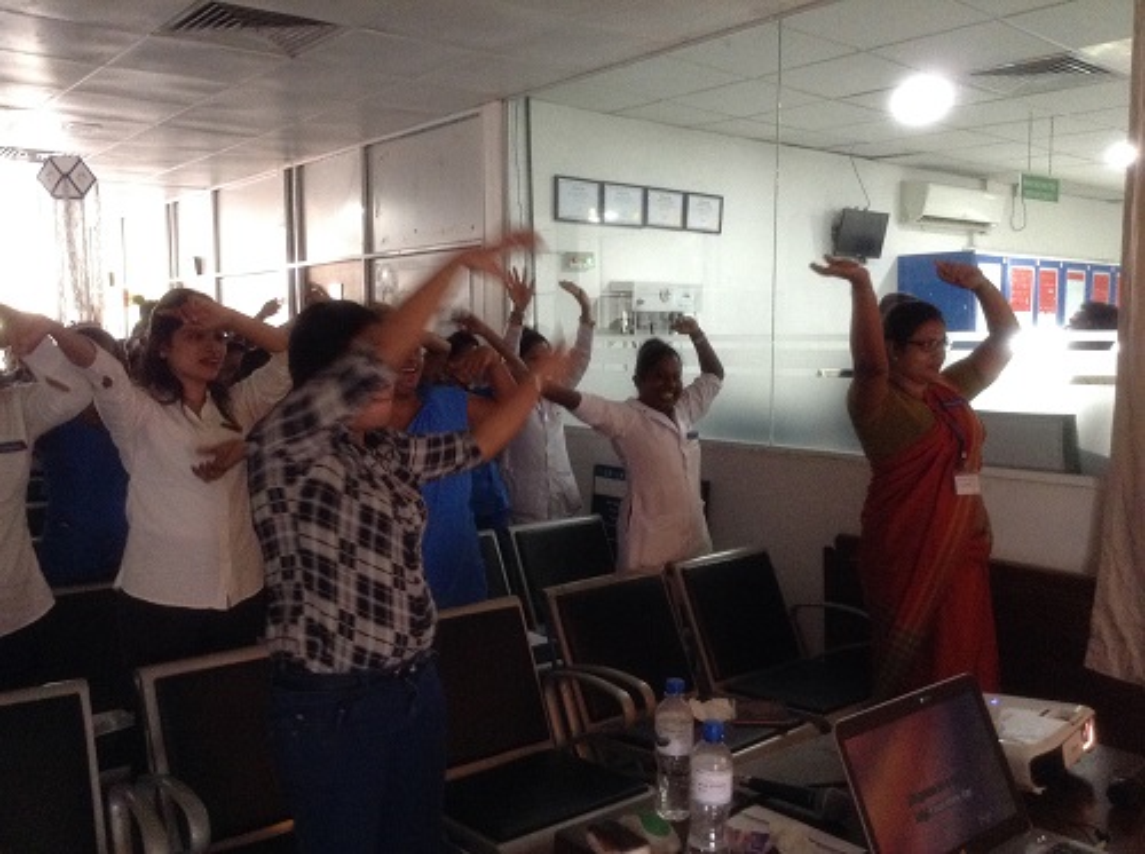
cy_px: 427
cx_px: 572
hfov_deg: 55.4
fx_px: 1089
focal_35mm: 33
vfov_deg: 42.8
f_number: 2.4
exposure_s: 1/15
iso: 250
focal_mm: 3.3
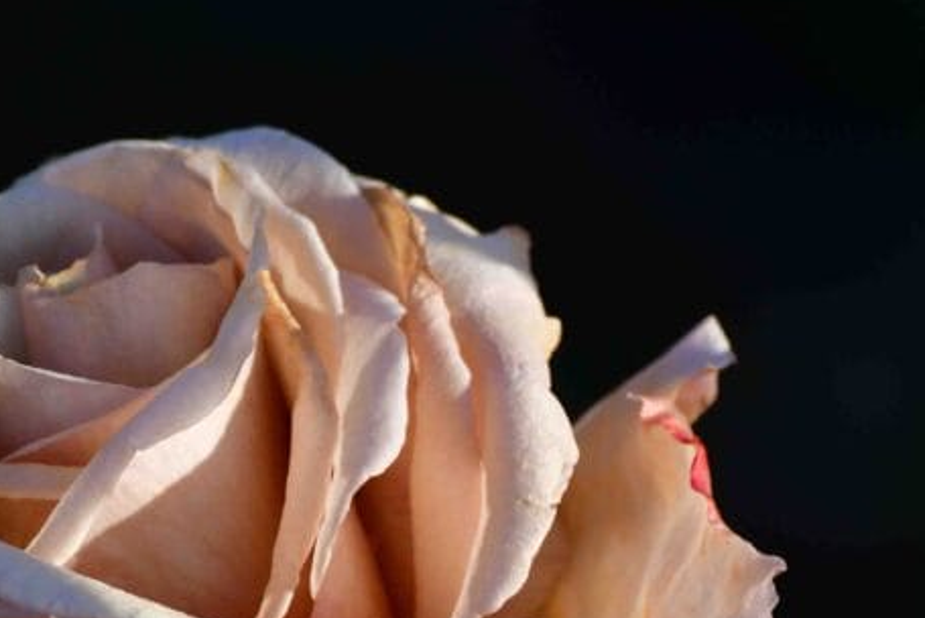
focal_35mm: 675
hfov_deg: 3.1
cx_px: 382
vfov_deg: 2.0
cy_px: 607
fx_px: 17354
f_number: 10
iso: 200
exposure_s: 1/250
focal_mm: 200
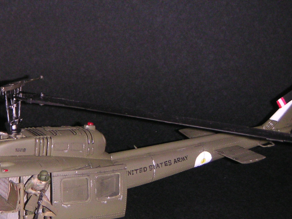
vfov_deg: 13.6
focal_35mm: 109
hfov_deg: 17.9
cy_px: 130
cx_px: 57
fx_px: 920
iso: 160
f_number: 3.1
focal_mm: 10.3
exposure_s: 1/60
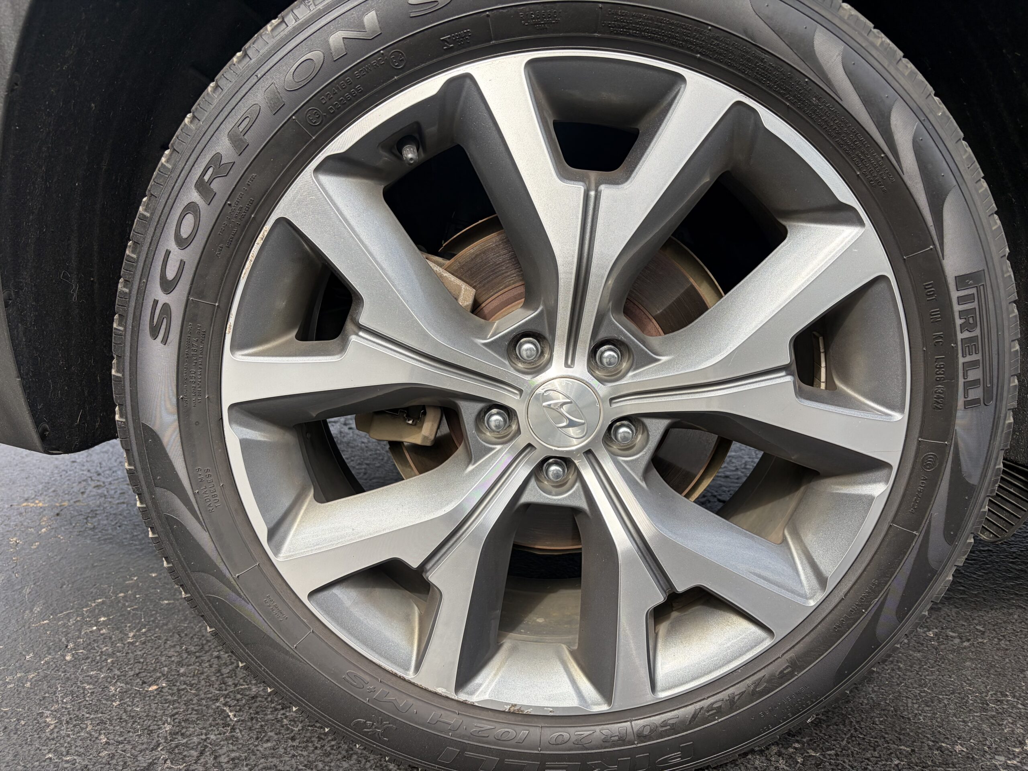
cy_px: 386
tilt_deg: -13.8
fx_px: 772
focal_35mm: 26
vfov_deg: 53.1
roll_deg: -1.9
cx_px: 514
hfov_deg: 67.3
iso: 64
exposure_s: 1/1117
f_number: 1.6
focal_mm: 5.96
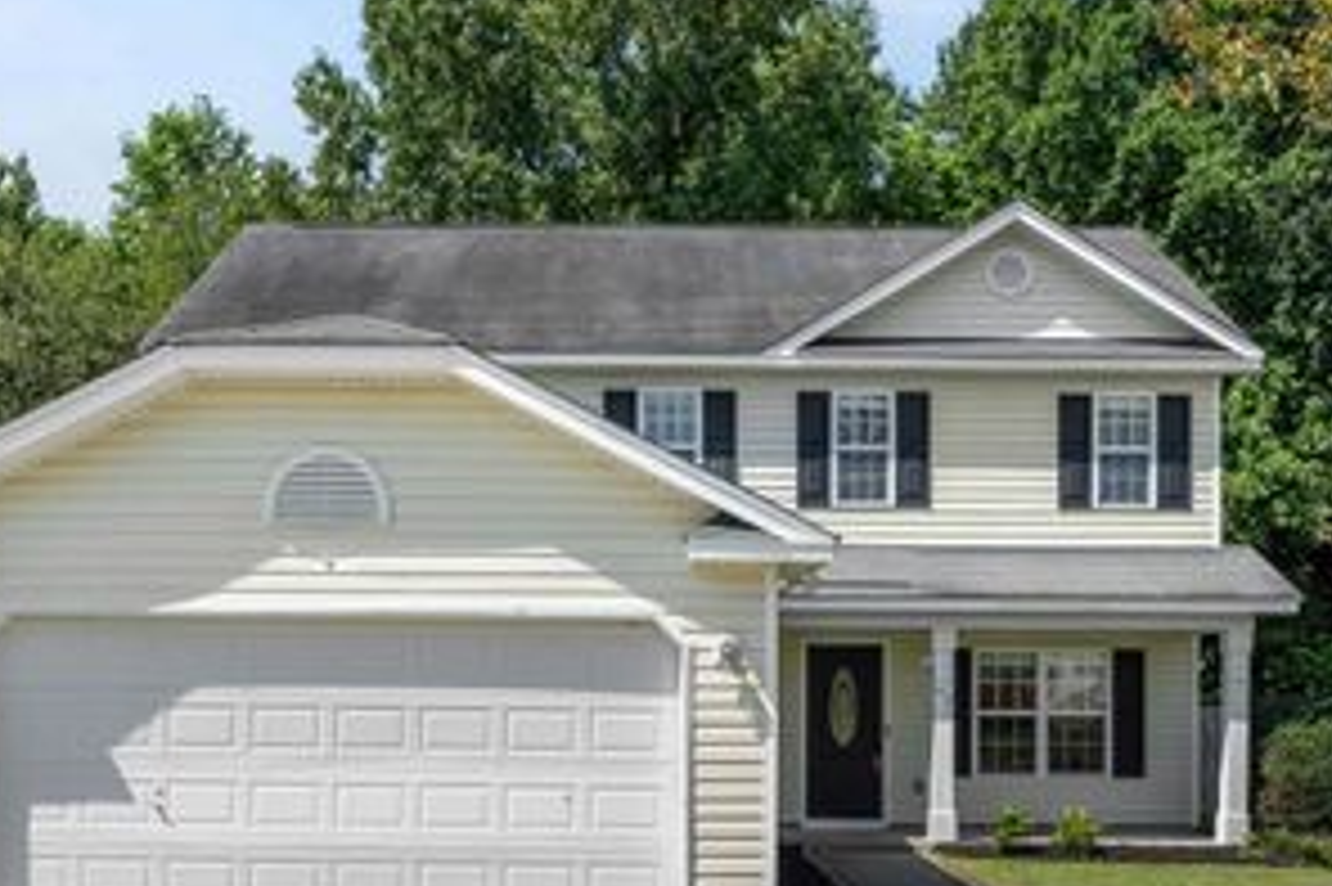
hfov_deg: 65.6
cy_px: 645
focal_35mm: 28
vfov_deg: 45.3
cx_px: 590
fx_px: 1030
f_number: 6.3
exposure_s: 1/1250
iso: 200
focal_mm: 11
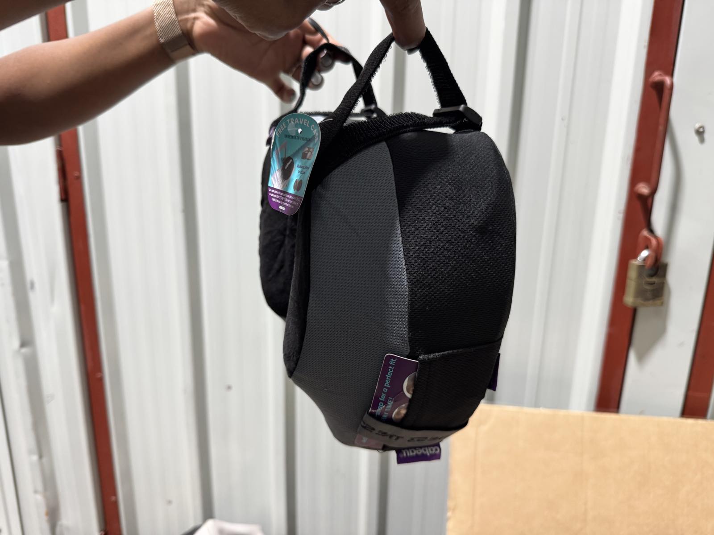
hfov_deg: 71.6
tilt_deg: -14.0
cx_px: 357
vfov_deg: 56.8
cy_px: 268
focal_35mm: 24
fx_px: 495
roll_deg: -0.3
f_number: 1.78
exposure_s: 1/50
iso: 200
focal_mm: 6.76
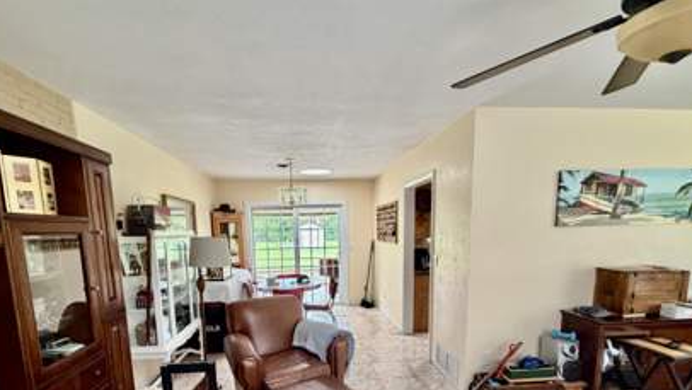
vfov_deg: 59.0
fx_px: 331
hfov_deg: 92.6
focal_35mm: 18
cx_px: 334
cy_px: 275
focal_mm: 2.22
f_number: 2.2
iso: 320
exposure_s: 1/66
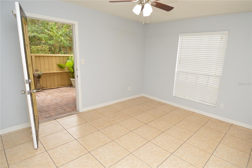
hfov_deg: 90.1
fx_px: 126
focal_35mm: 18
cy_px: 84
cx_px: 126
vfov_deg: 67.3
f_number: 4.5
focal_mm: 12
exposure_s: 1/80
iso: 400
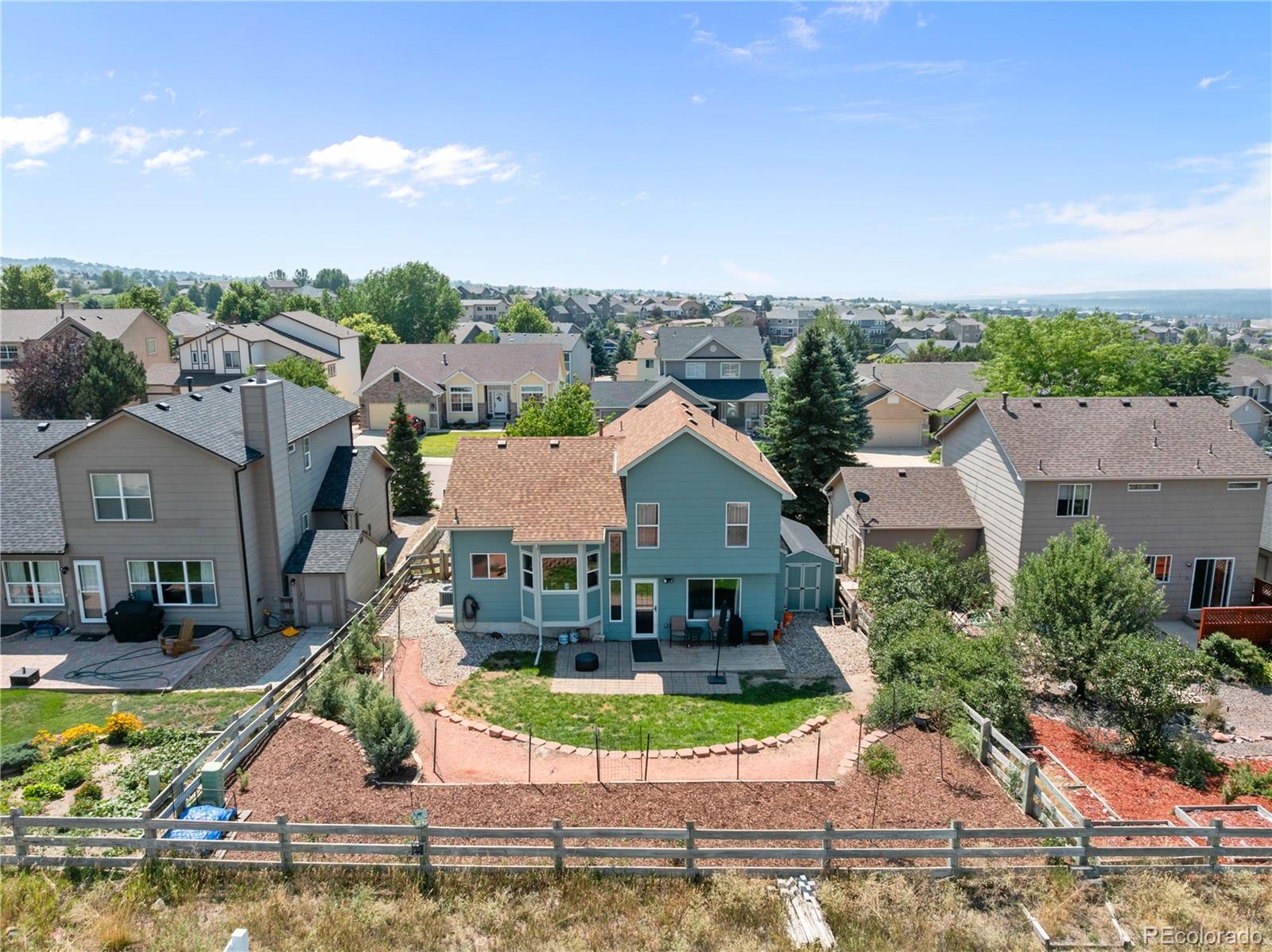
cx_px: 636
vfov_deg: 56.7
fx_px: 881
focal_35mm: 24
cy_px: 476
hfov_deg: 71.6
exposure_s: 1/640
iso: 360
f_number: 2.8
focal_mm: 12.29
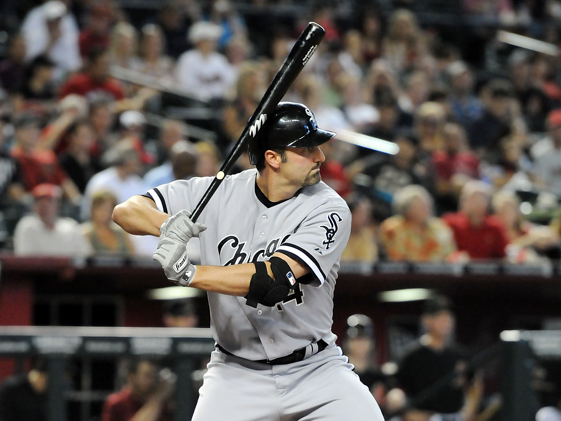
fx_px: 7049
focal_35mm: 435
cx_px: 281
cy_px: 339
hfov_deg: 4.6
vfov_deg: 3.4
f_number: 3.2
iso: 2000
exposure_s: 1/800
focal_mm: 200
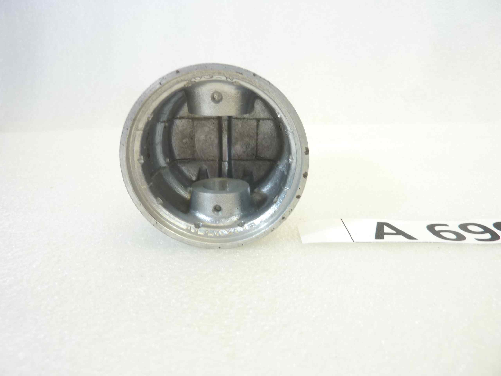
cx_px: 250
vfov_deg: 54.9
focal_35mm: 25
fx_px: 362
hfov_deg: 69.4
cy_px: 188
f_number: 3.3
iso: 80
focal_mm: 4.1
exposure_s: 1/20
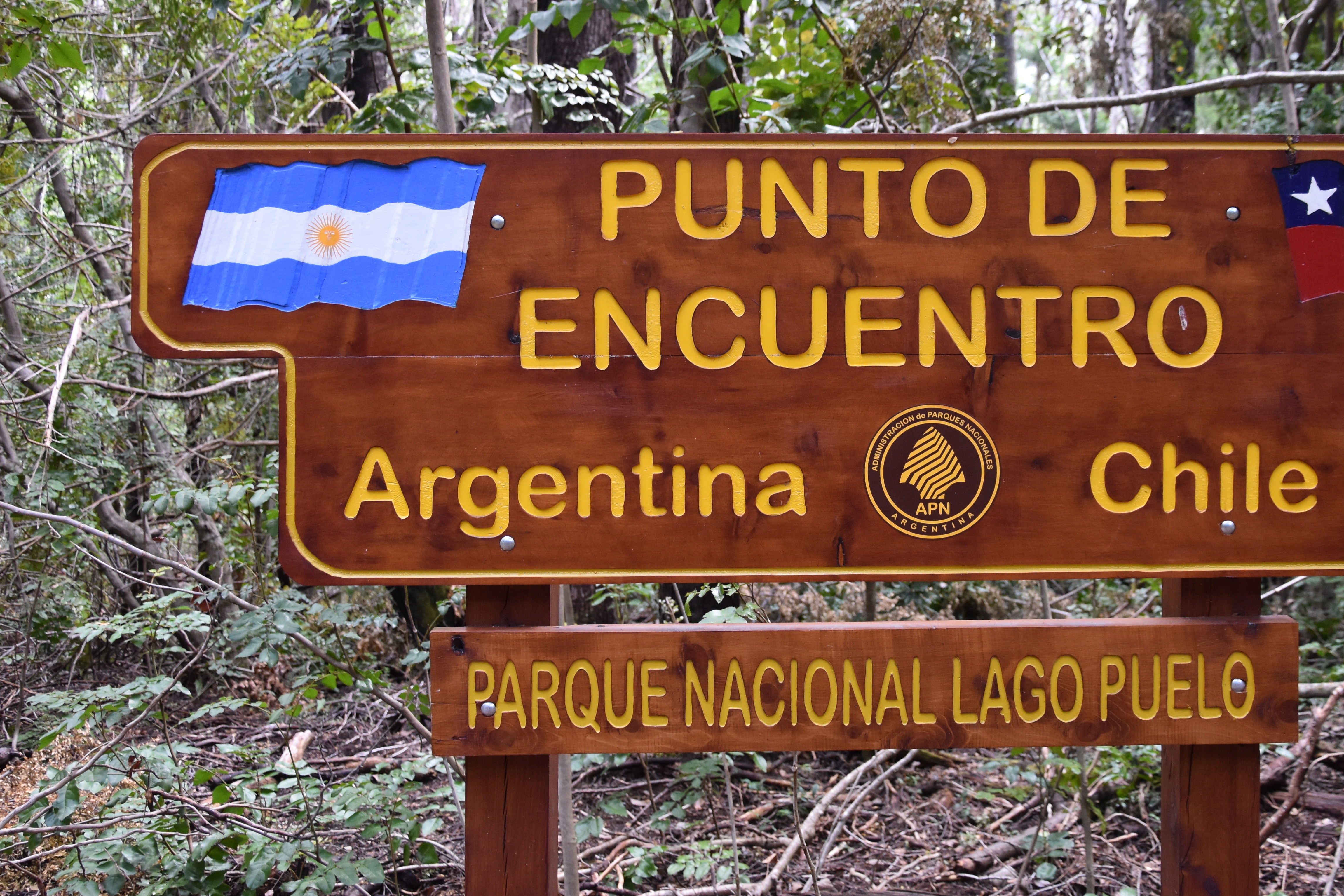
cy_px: 374
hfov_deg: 44.9
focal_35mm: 43
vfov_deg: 31.1
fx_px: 1605
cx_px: 863
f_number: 4
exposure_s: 1/60
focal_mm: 22
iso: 1250
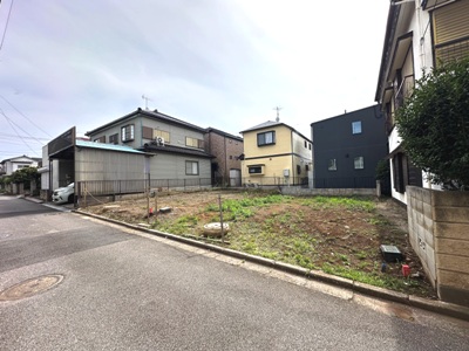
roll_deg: +1.7
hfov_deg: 102.1
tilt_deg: +2.5
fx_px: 190
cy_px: 176
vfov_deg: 85.7
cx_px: 234
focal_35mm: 14
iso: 40
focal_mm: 2.22
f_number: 2.2
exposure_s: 1/1595
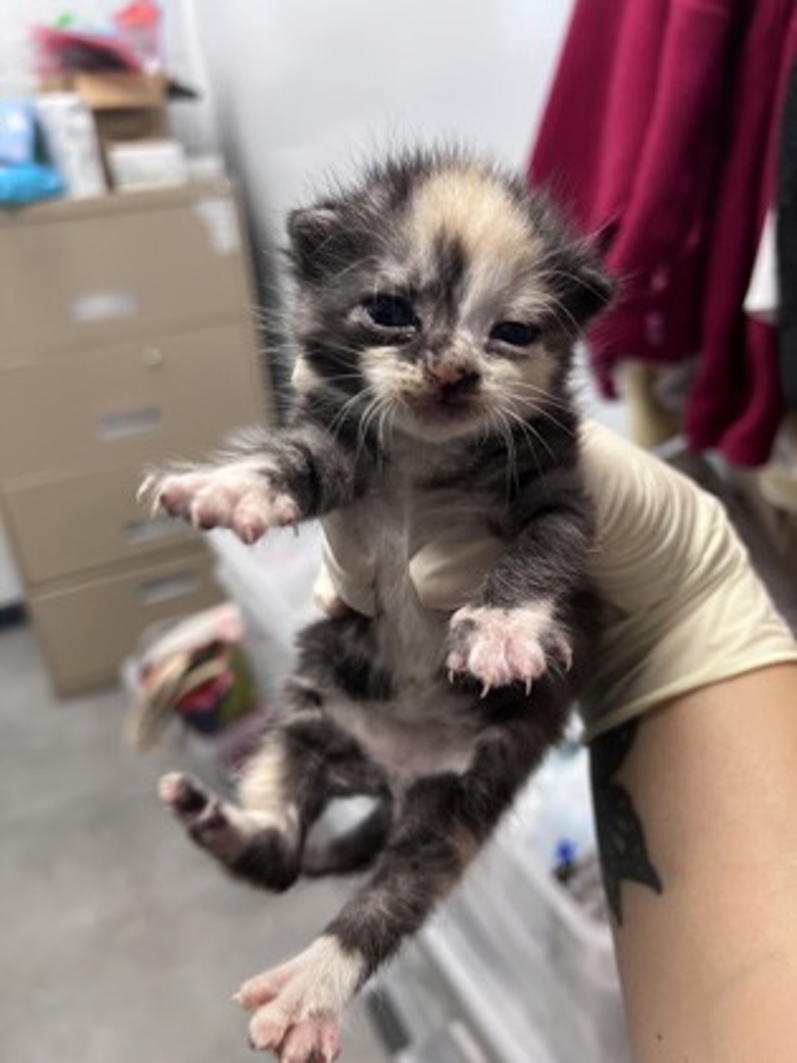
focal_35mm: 26
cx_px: 398
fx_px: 798
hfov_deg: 53.1
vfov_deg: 67.3
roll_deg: +6.5
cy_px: 532
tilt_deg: -25.6
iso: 125
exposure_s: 1/120
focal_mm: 5.7
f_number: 1.5
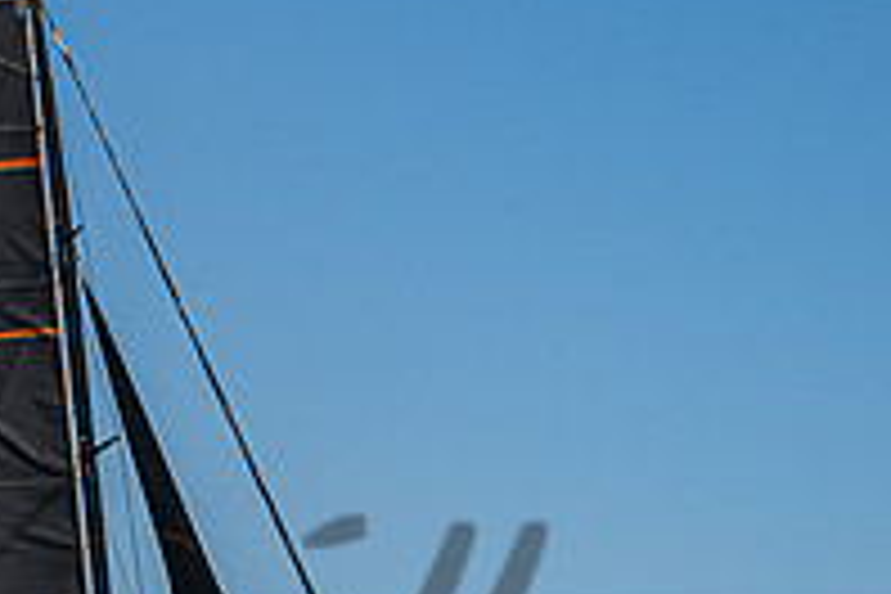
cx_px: -191
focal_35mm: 342
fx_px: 8464
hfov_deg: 6.0
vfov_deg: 4.0
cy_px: 622
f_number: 5.6
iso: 400
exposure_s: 1/5000
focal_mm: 100
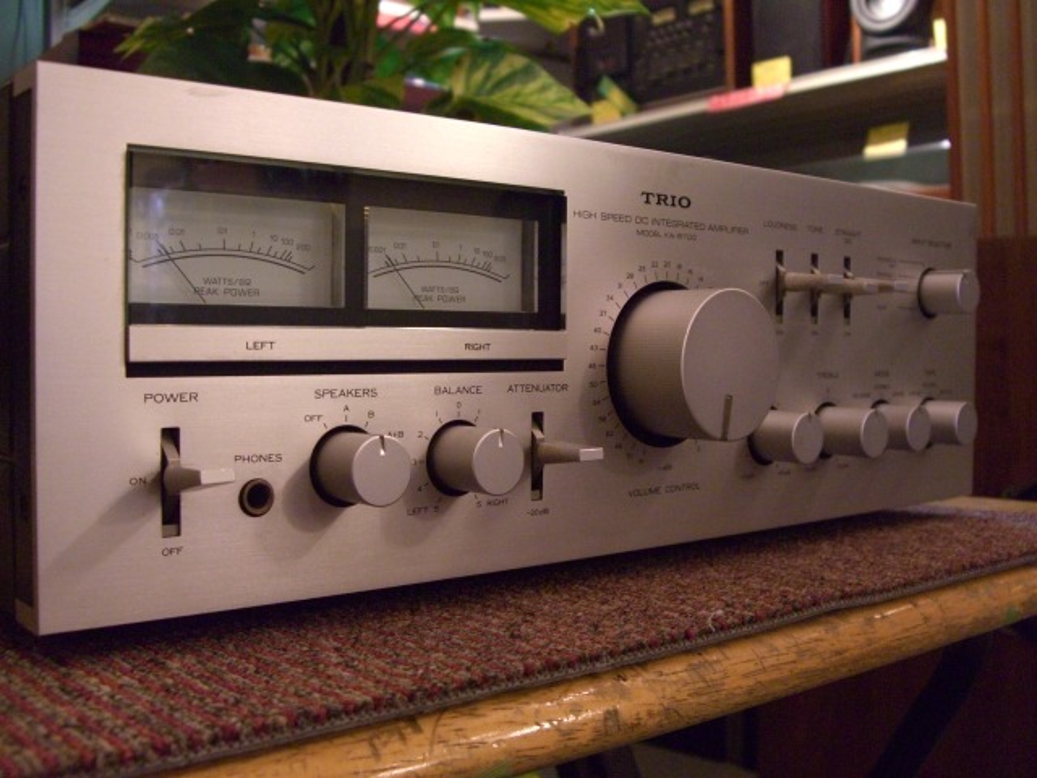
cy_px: 389
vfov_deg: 37.7
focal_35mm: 38
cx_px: 518
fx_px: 1138
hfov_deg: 49.0
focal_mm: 7.9
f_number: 2.8
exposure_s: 1/25
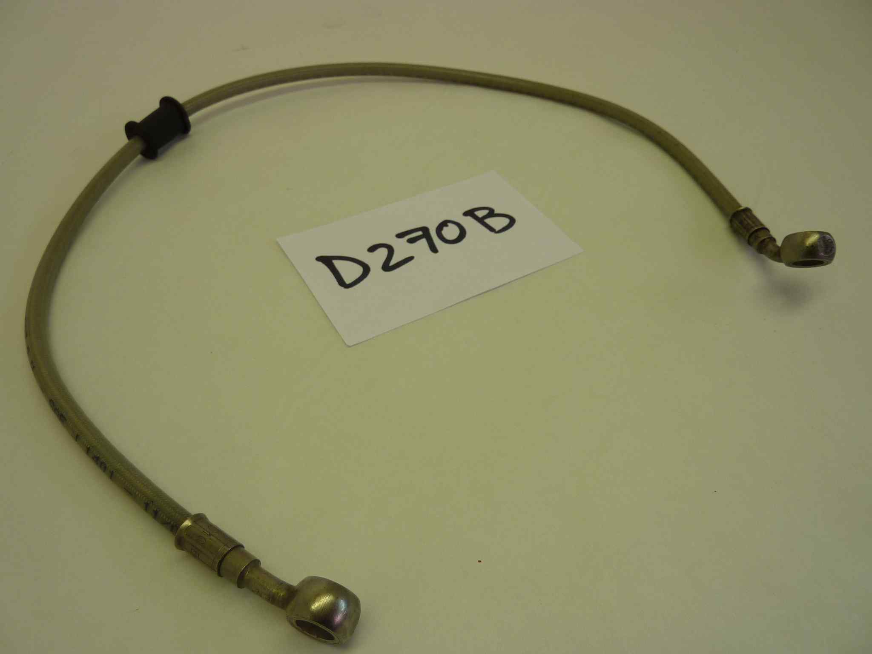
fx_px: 630
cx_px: 436
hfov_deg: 69.4
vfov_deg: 54.9
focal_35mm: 25
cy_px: 327
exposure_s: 1/100
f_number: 3.3
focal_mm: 4.1
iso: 80
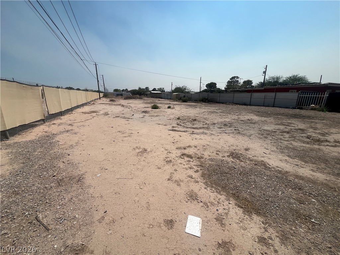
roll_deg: -0.7
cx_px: 170
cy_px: 128
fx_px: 128
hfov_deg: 106.2
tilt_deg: -12.5
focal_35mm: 13
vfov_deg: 89.9
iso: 32
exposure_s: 1/4219
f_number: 1.8
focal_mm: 1.57
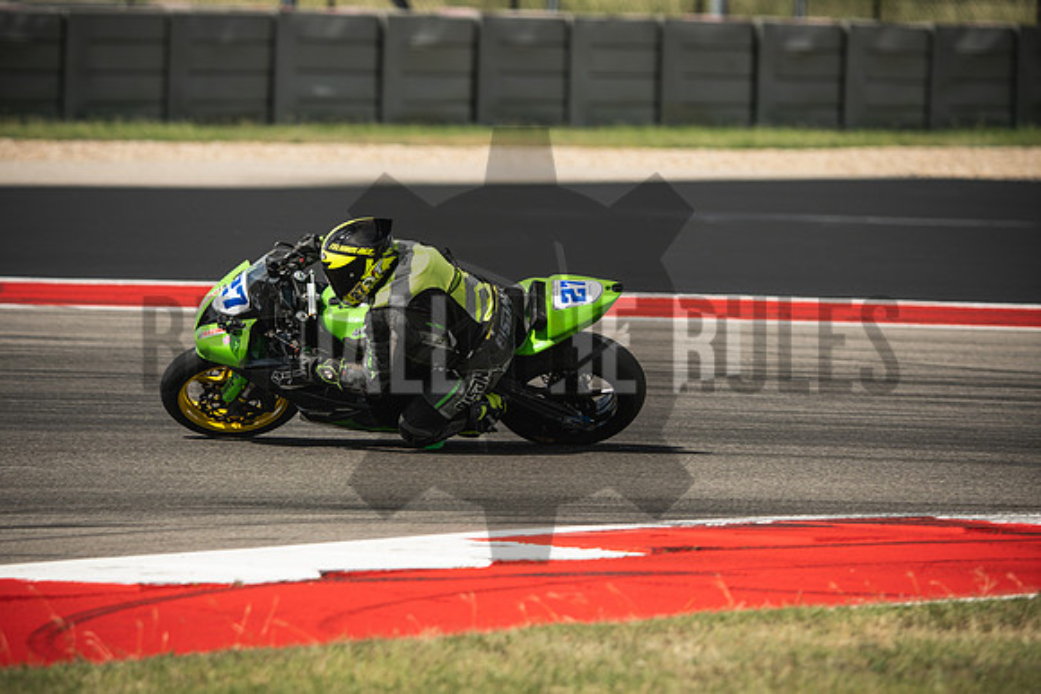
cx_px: 520
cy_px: 347
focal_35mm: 300
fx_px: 8677
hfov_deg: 6.9
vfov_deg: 4.6
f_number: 2.8
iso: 160
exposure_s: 1/1600
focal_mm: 200
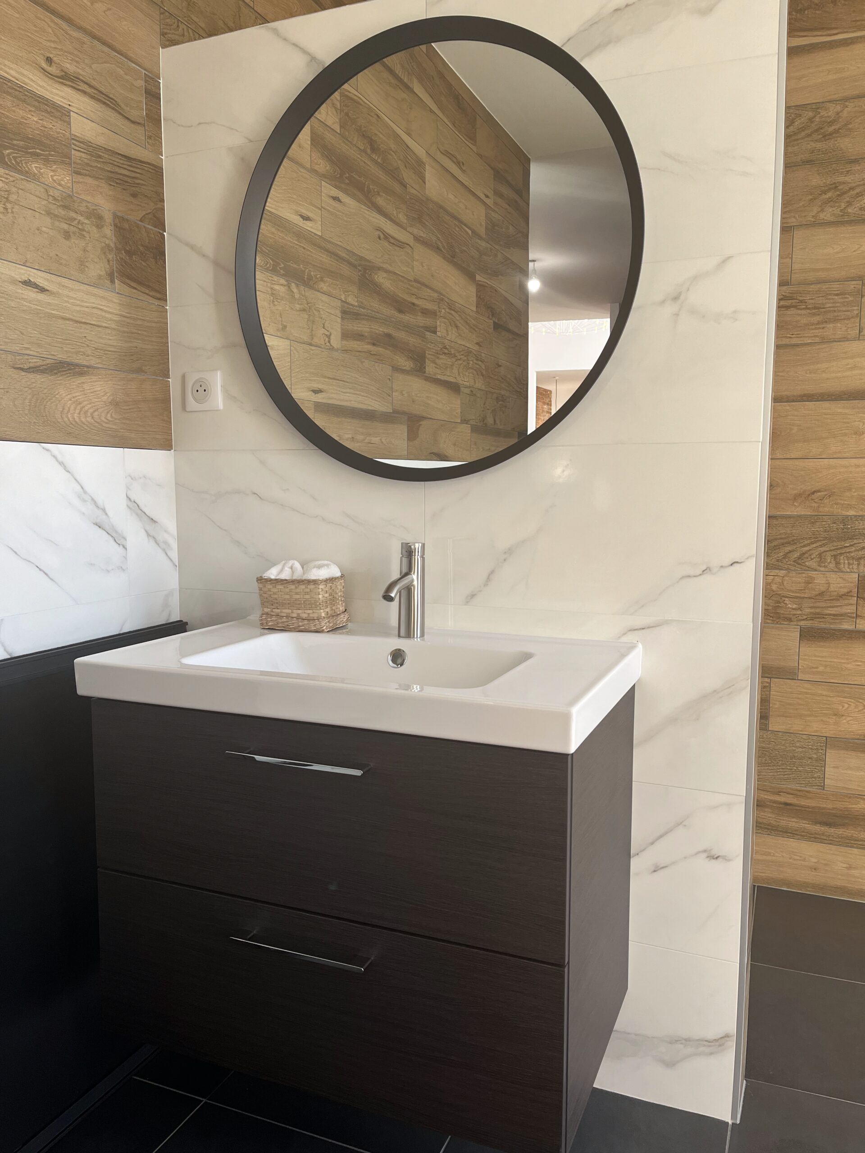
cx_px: 432
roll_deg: +0.5
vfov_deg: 67.3
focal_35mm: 26
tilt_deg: -5.9
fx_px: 866
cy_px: 576
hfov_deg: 53.1
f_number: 1.6
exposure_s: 1/122
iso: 80
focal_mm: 5.1
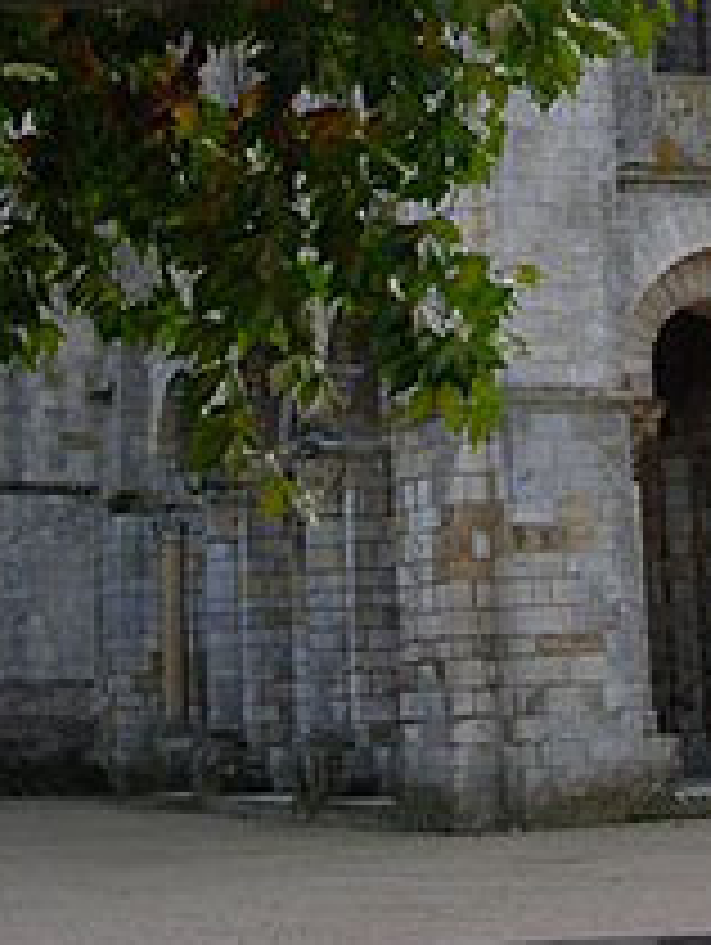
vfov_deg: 19.5
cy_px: -212
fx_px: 2569
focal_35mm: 94
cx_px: 648
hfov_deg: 15.6
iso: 79
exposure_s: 1/313
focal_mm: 7.8
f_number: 4.8
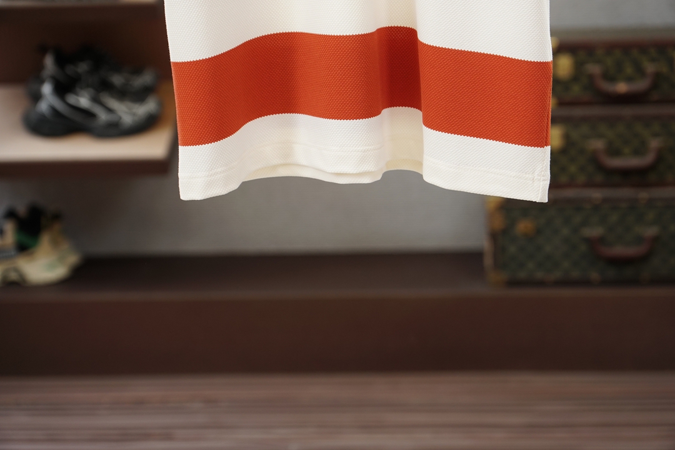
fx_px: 1884
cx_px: 338
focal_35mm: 100
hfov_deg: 20.3
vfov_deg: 13.6
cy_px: 225
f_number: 3.5
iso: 320
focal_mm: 67
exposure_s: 1/125
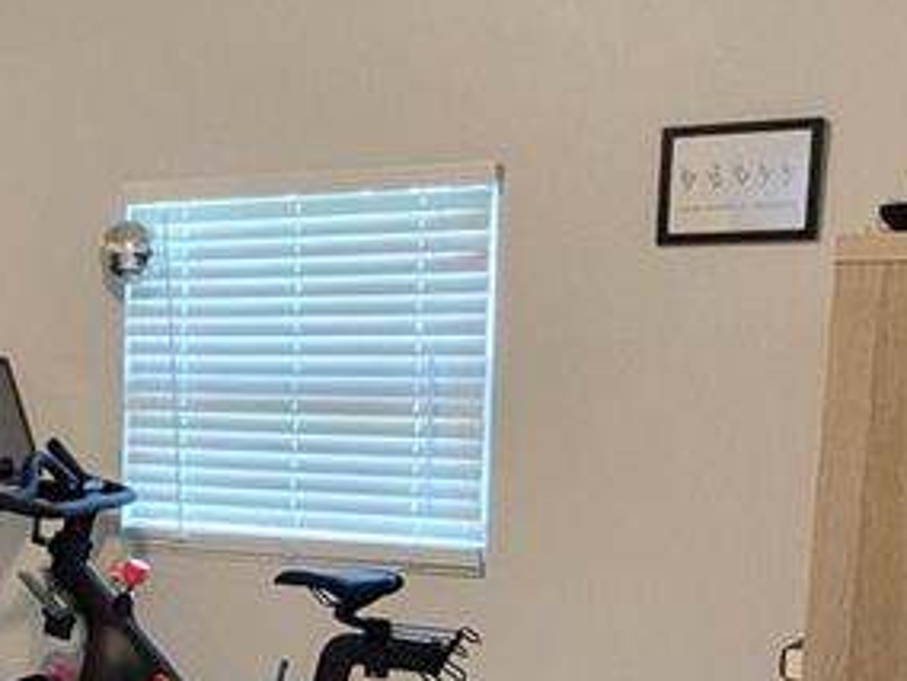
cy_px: 528
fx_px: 1441
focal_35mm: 55
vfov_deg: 26.2
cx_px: -70
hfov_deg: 31.4
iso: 1000
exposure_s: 1/60
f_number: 2.2
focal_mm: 1.74
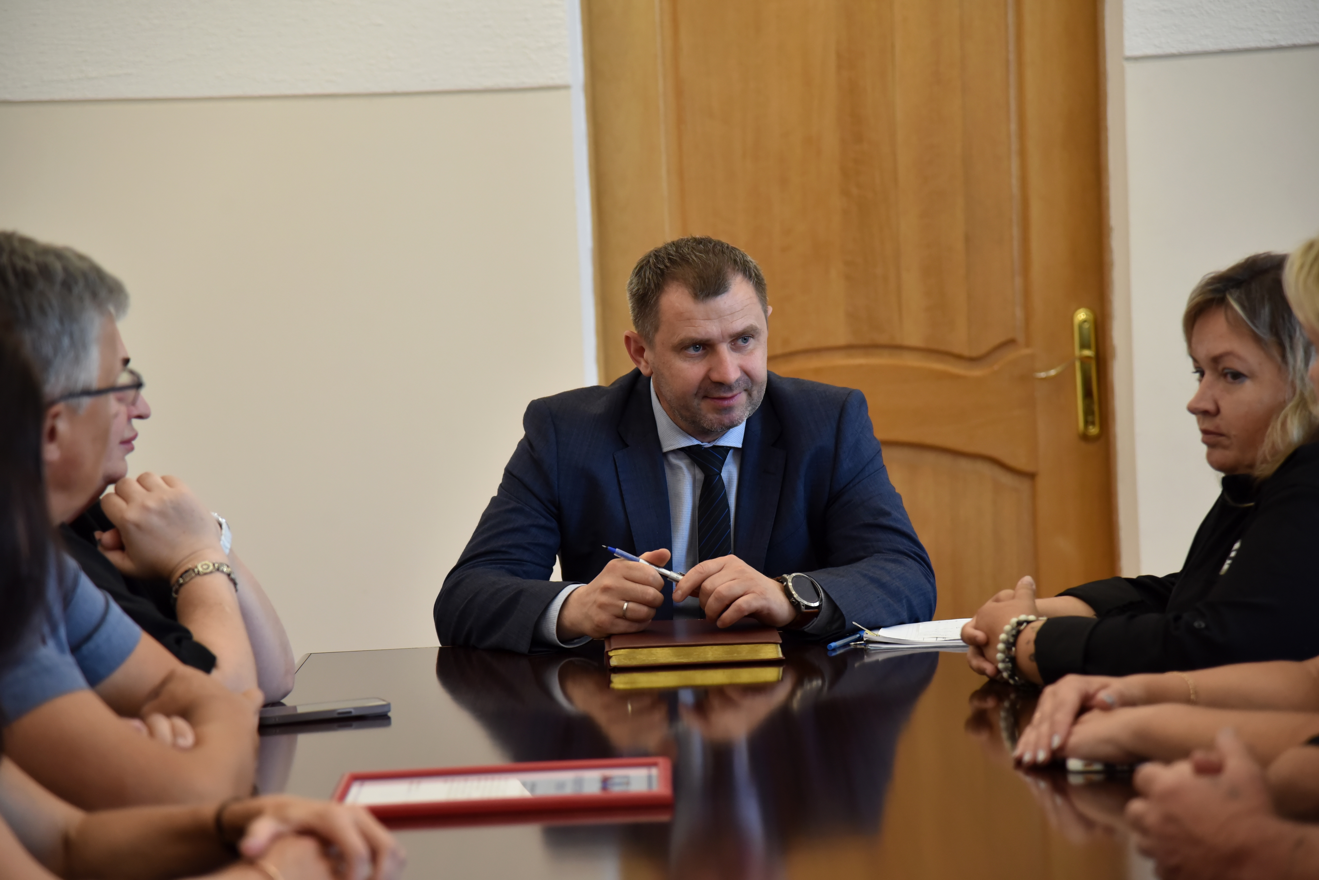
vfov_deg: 11.4
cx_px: 660
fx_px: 4398
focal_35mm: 120
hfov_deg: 17.1
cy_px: 440
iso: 2000
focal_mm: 120
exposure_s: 1/320
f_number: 4.5
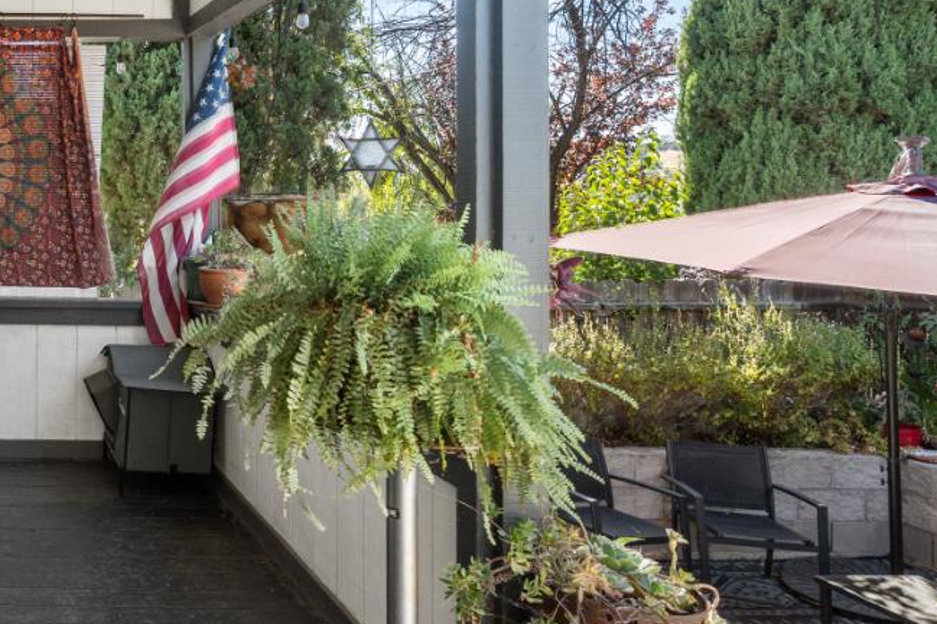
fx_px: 962
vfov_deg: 35.3
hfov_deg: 42.4
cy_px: 176
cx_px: -62
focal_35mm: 37
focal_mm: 16
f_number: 4
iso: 160
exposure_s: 1/200
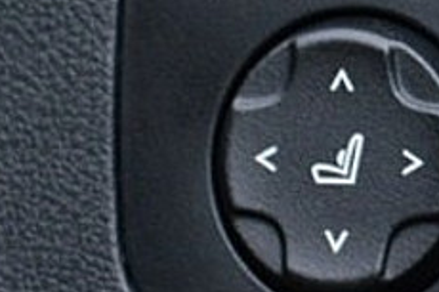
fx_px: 5788
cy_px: -17
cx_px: 746
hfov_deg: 4.3
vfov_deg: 2.9
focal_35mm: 475
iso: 800
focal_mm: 52
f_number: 5.6
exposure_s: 1/50
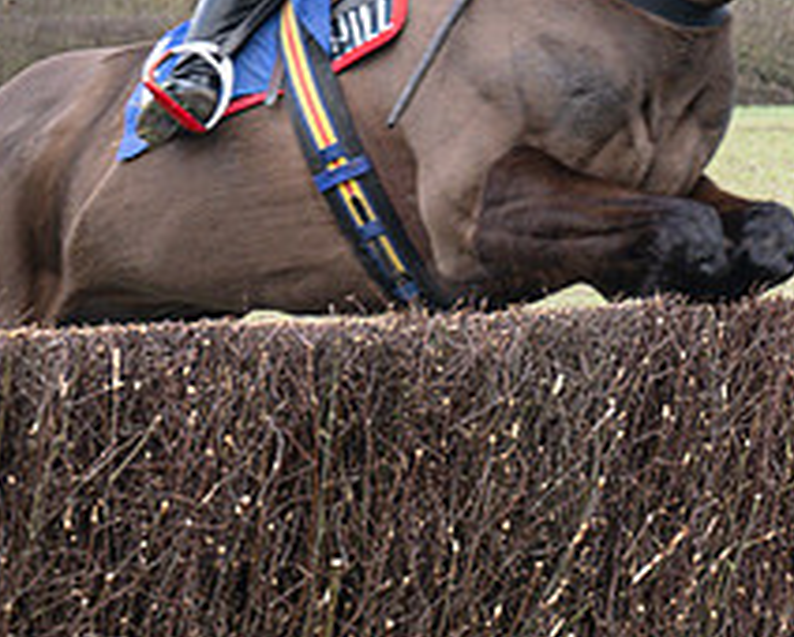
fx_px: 9291
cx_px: 1054
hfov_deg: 4.9
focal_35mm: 395
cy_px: 74
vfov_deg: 3.9
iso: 400
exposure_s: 1/800
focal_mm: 70
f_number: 4
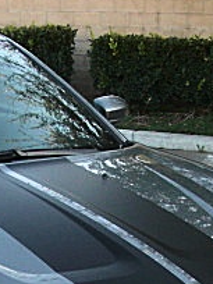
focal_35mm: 113
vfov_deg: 16.8
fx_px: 927
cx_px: 6
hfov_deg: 13.0
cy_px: 324
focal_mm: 6.3
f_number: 2.8
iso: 100
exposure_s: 1/125
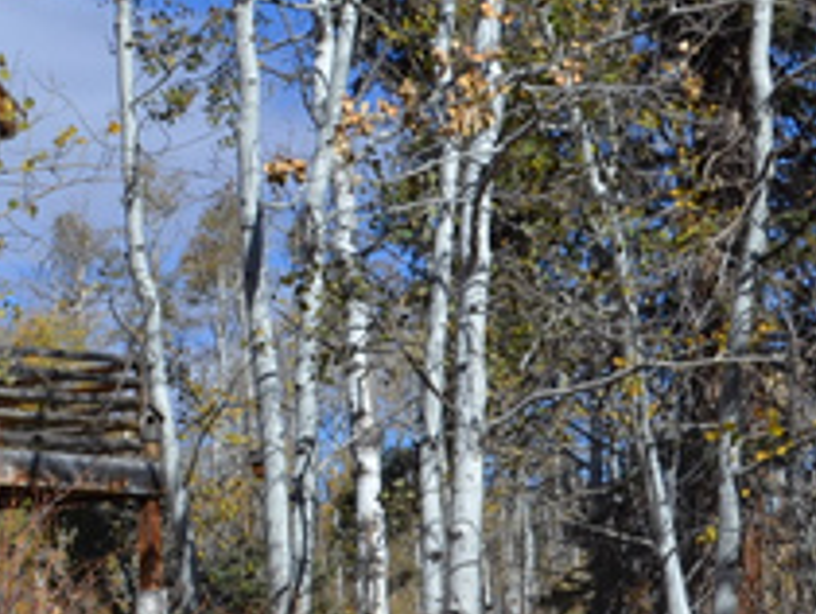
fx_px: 3008
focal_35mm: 127
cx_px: -89
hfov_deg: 15.0
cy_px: 286
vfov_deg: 11.7
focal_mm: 29
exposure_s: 1/250
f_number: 8
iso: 100
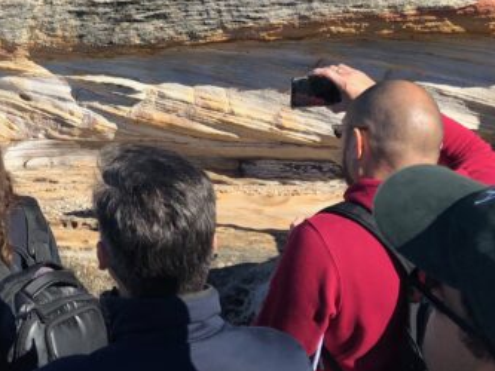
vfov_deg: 24.3
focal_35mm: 59
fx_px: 844
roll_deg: +0.1
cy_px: 53
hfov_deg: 30.3
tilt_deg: -2.2
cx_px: -4
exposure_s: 1/1869
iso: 20
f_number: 1.8
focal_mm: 3.99
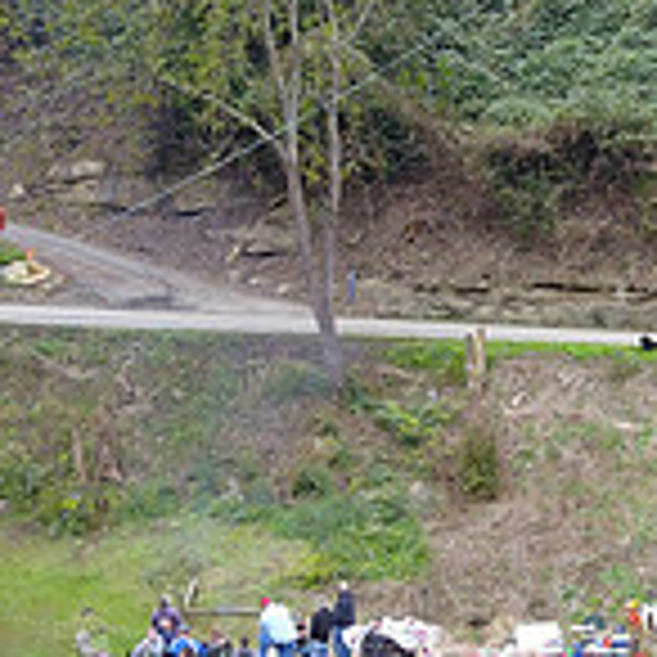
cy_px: 412
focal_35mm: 91
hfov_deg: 18.1
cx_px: 801
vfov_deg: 19.1
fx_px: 1954
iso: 100
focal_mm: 4.7
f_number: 2.2
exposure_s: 1/134
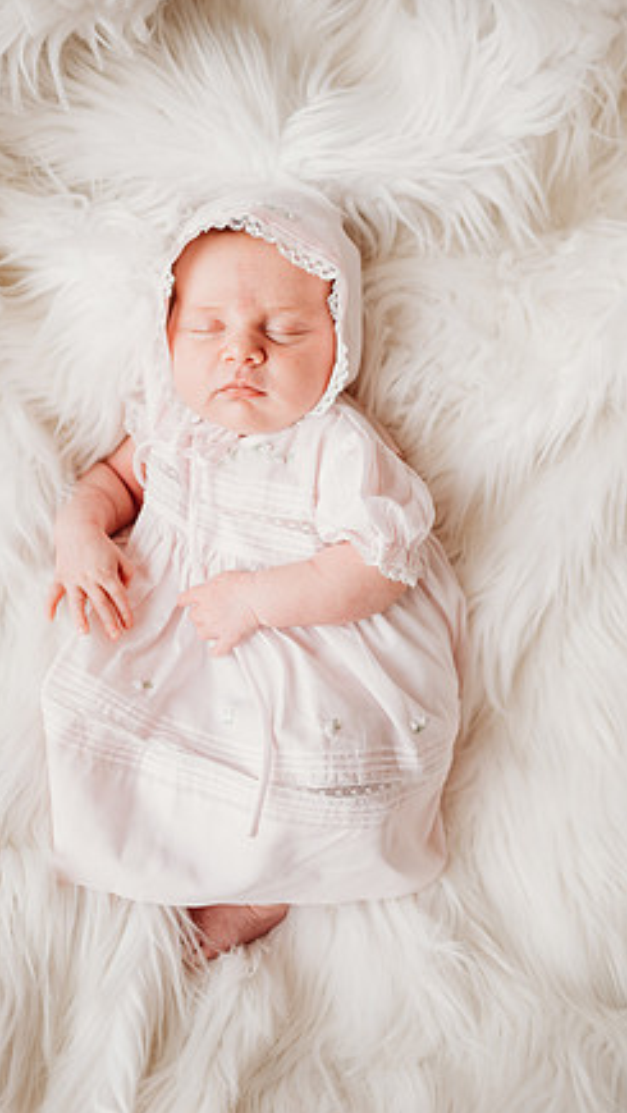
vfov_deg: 71.9
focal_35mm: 26
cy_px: 548
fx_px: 768
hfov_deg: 44.2
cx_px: 253
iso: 100
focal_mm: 24
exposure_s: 1/200
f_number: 2.8
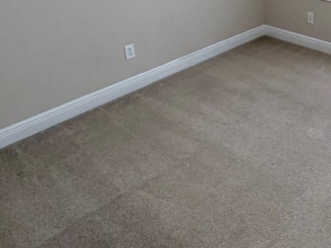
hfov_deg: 39.4
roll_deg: -0.9
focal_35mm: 42
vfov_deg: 32.5
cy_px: 20
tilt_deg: -17.6
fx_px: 402
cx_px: 333
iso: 200
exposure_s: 1/120
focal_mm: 2.22
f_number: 2.2
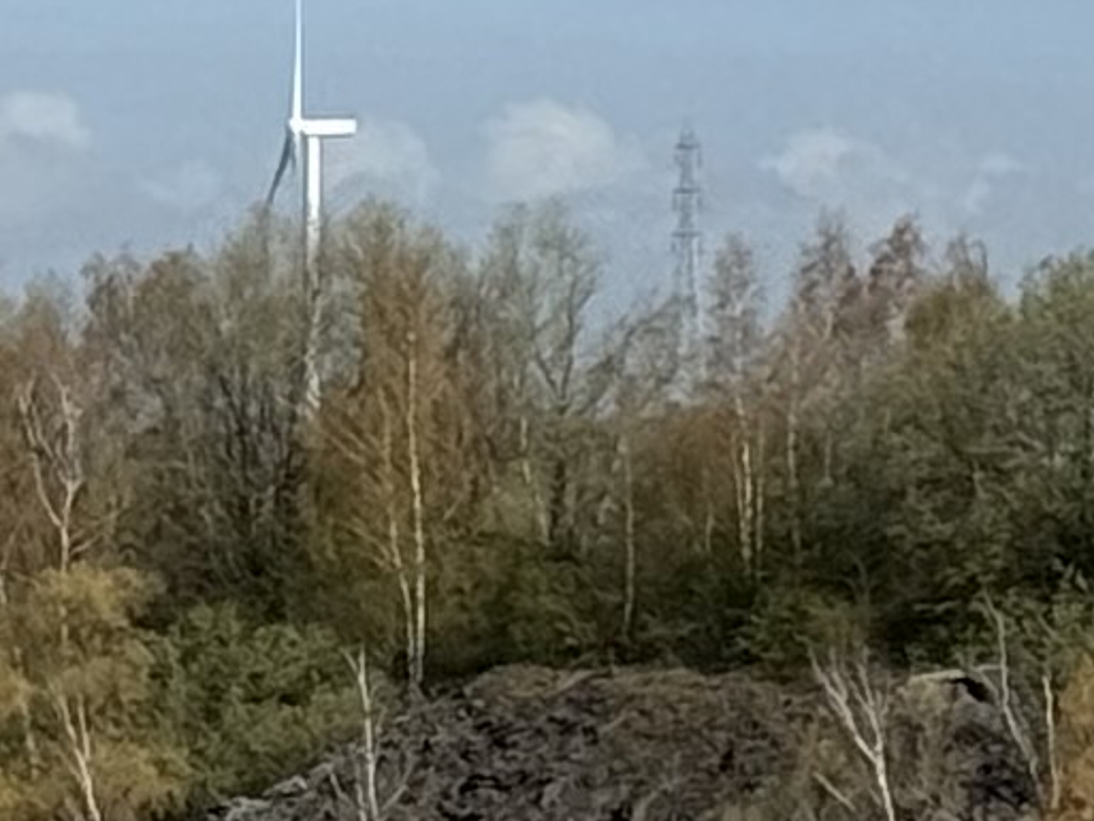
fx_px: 11917
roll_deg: -0.7
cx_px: -2593
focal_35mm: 377
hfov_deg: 4.9
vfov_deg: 3.9
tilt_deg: -1.5
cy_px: 791
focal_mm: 6.76
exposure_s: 1/6536
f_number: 1.78
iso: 64
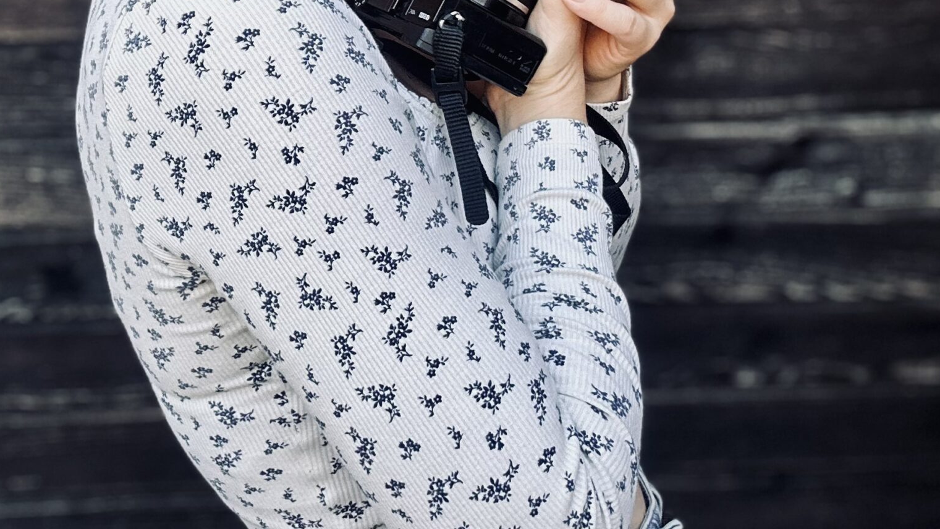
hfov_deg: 37.7
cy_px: 15
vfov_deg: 21.2
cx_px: 373
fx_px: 1371
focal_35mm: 55
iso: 50
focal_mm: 2.69
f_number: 1.9
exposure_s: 1/121
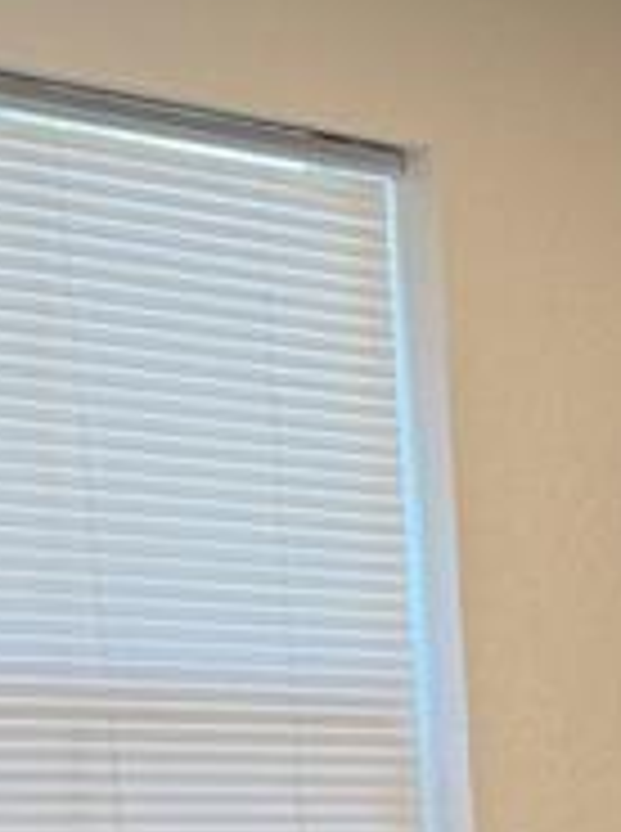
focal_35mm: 156
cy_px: 1255
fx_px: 3744
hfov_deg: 8.6
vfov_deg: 12.1
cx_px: 1485
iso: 125
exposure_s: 1/60
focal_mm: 6.76
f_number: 1.78
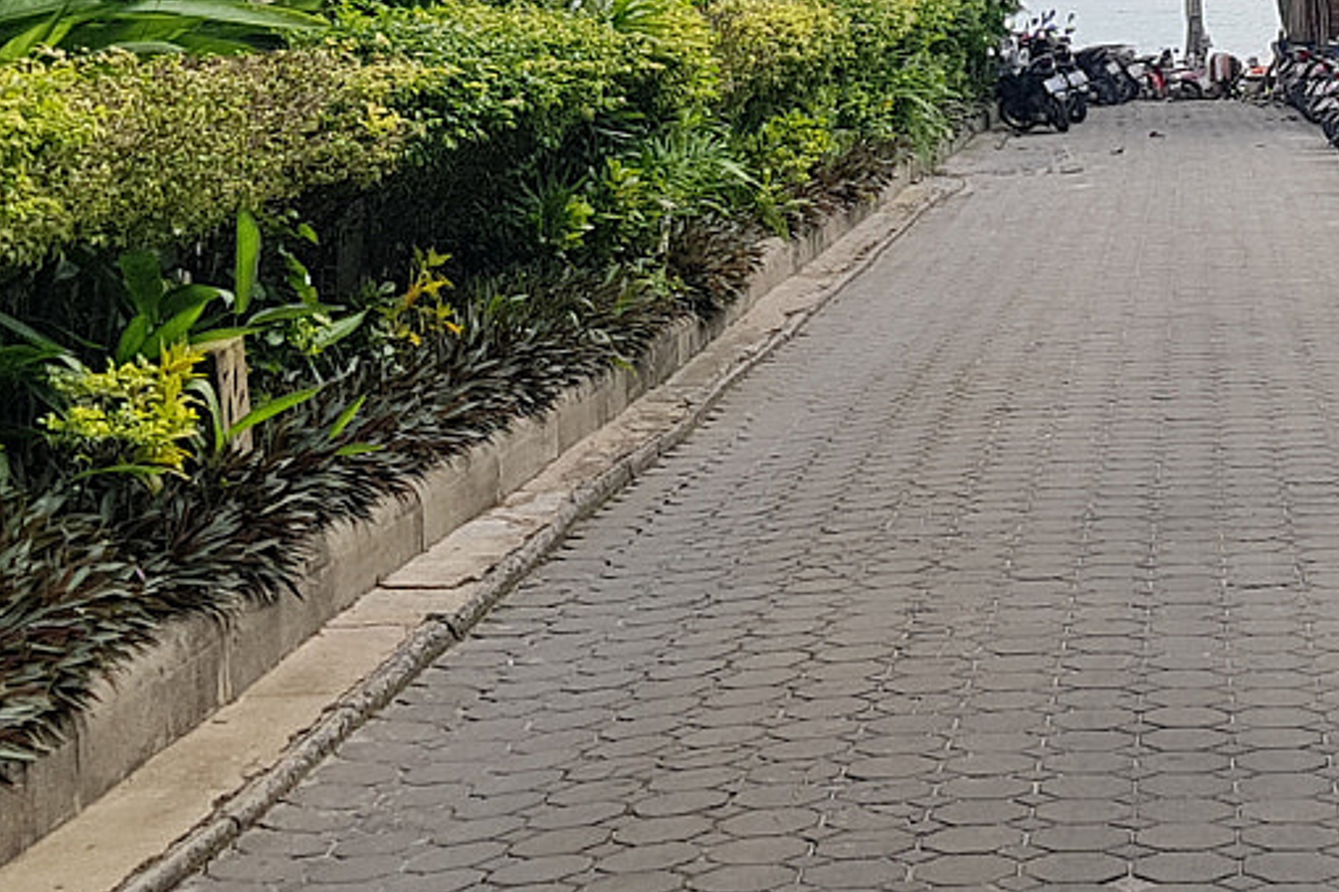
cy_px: -184
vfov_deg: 15.5
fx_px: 3160
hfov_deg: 23.6
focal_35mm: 85
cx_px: 1063
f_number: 1.7
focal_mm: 4.2
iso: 40
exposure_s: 1/2552
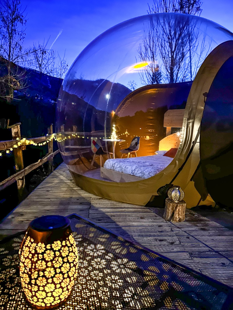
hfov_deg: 56.8
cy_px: 155
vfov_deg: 71.6
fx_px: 215
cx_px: 116
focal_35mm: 24
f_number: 1.8
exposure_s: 1/9
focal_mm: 6.86
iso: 1600
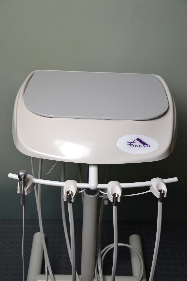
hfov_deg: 22.6
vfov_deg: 33.4
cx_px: 94
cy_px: 140
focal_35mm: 60
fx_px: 467
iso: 320
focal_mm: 40
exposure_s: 1/125
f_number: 5.6
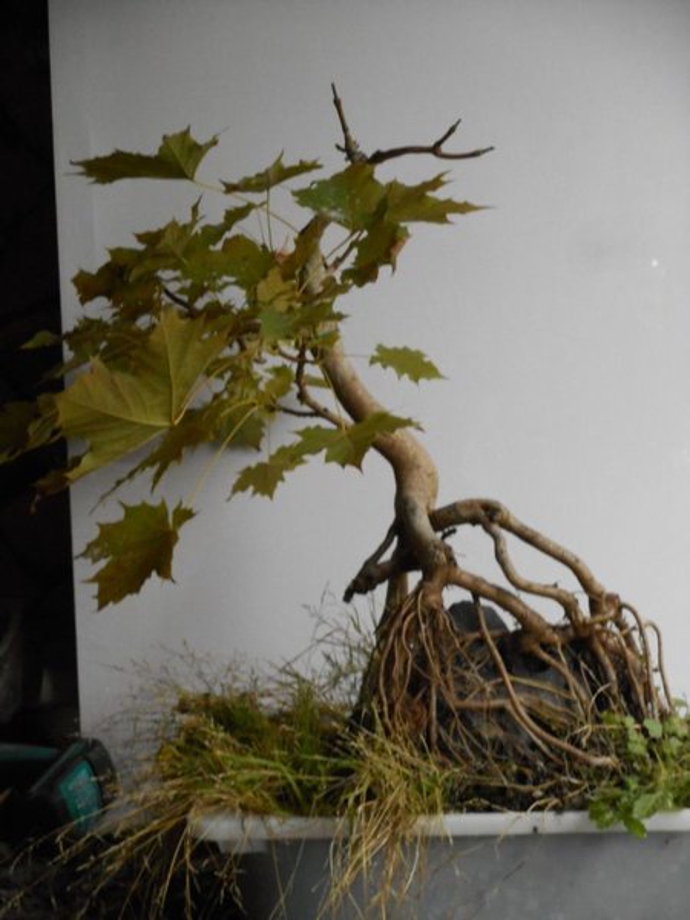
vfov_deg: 19.3
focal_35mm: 102
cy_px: 460
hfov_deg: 14.5
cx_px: 345
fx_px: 2711
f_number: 5.8
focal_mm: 18.2
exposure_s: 1/60
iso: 450
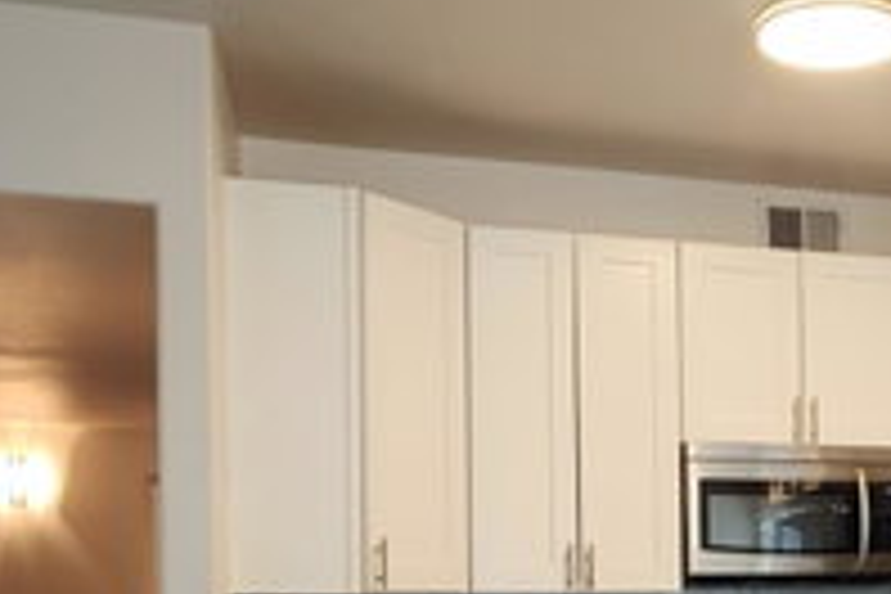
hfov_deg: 32.4
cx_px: 916
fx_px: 1386
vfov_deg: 22.8
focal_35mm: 56
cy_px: 648
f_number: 1.5
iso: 100
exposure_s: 1/60
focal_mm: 4.23
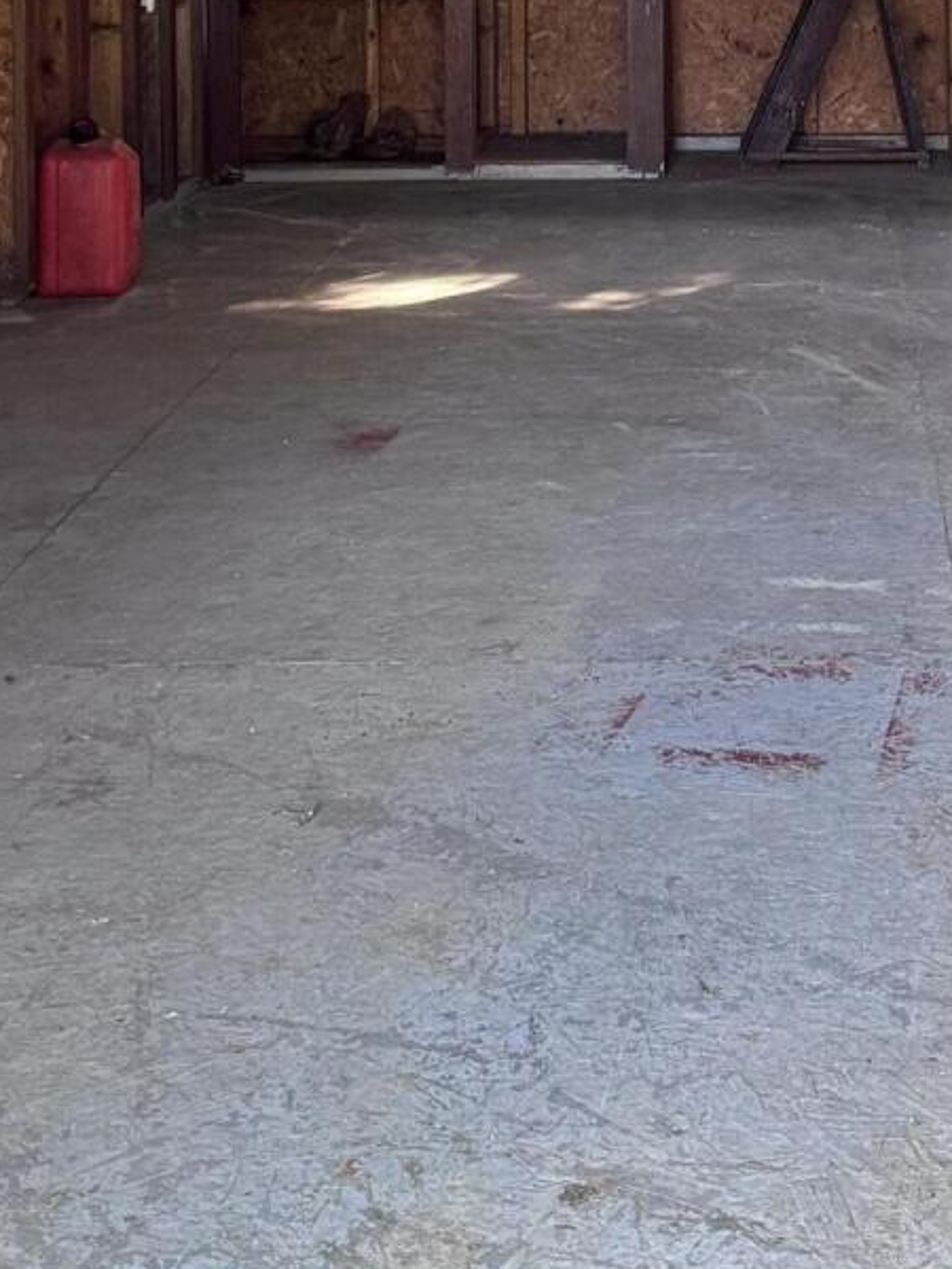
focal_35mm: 80
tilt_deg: -3.3
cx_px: 800
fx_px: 2934
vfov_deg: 22.9
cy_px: -144
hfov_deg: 18.2
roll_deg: +0.8
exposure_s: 1/60
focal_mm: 6.76
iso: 320
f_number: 1.78
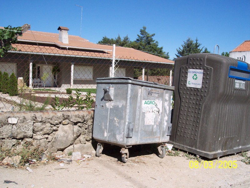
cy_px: 94
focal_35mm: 38
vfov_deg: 37.7
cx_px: 125
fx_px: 274
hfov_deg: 49.0
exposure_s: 1/1000
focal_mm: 8
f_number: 4.8
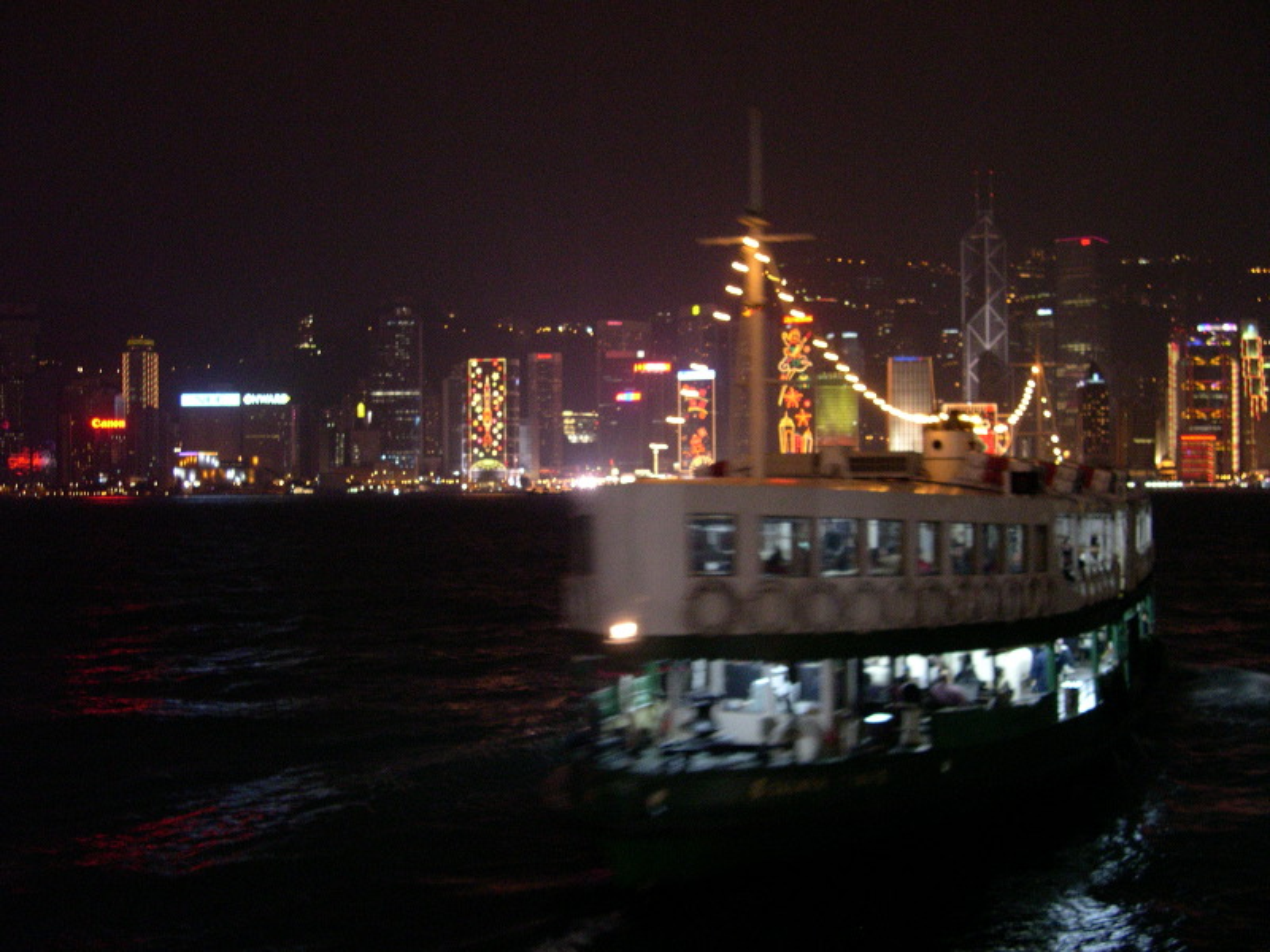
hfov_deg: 49.0
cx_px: 635
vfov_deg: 37.7
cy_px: 476
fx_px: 1394
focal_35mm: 38
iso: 400
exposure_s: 1/7
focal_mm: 8
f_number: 2.8
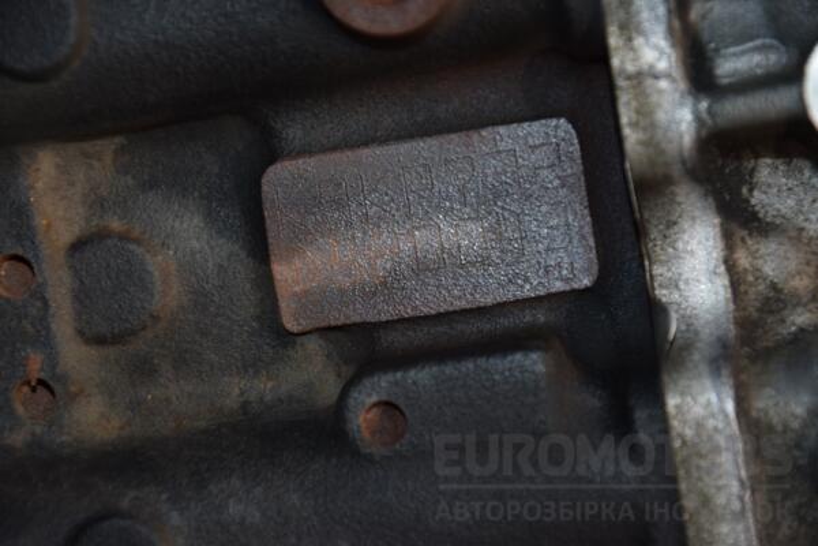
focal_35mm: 158
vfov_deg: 8.7
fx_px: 3578
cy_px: 273
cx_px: 409
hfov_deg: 13.0
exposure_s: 1/60
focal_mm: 105
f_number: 5.6
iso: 800
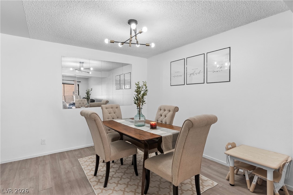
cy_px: 98
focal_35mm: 19
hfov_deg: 86.9
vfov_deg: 64.6
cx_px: 146
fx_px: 155
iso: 400
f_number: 8
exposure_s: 1/13
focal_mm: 19
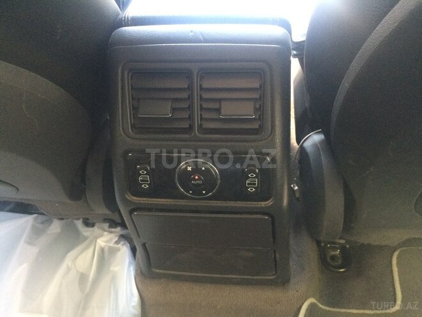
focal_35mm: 29
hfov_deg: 61.7
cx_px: 211
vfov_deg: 48.2
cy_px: 158
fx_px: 354
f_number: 2.2
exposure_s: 1/33
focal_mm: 4.15
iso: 250
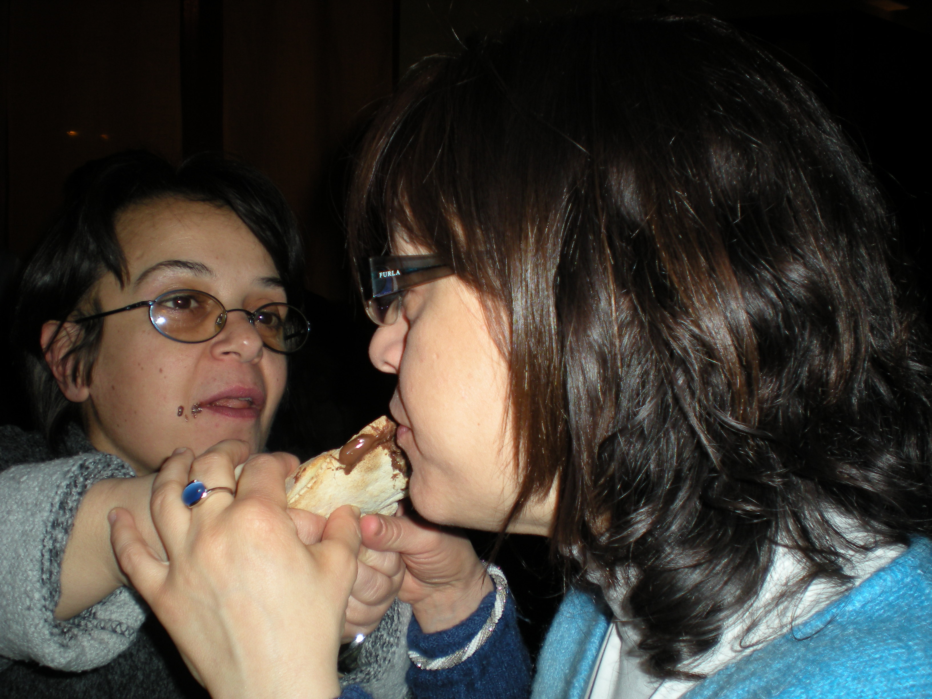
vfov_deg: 37.7
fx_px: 1023
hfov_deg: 49.0
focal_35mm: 38
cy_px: 350
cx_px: 466
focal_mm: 6.3
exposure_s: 1/60
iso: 64
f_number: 3.1
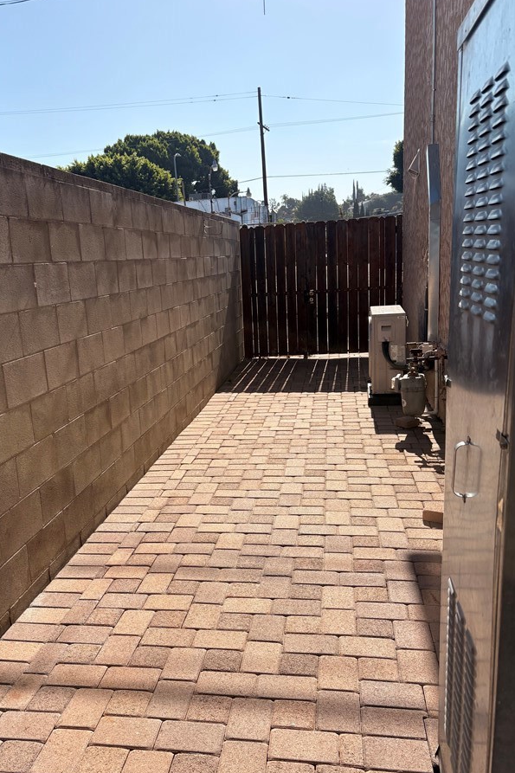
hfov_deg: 42.1
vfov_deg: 60.2
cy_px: 417
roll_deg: +3.1
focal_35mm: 31
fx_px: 665
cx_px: 201
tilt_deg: -12.6
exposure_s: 1/3831
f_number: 1.6
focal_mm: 5.96
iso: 50
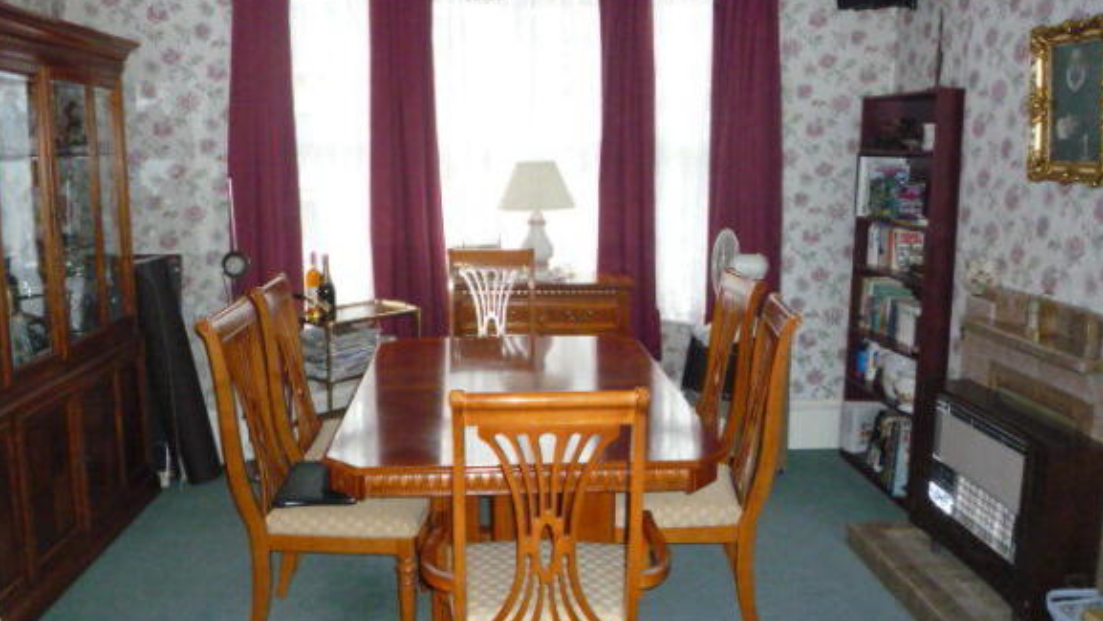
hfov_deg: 59.5
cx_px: 550
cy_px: 284
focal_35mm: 33
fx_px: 965
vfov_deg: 35.6
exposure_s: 1/30
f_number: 3.3
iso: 640
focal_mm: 5.2
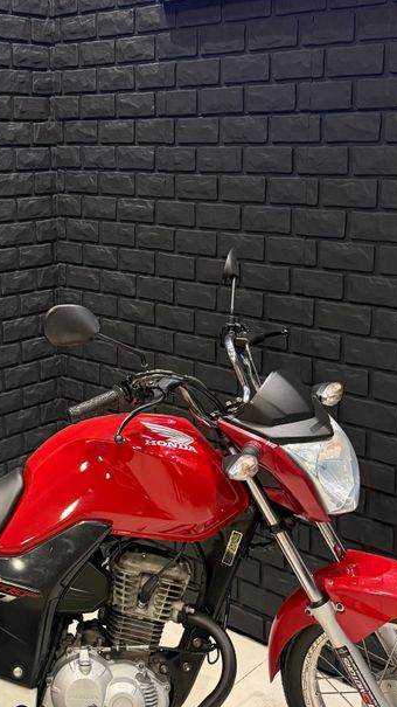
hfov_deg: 33.1
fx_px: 655
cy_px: 353
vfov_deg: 56.6
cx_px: 100
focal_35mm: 35
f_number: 1.78
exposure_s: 1/60
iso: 400
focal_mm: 6.76
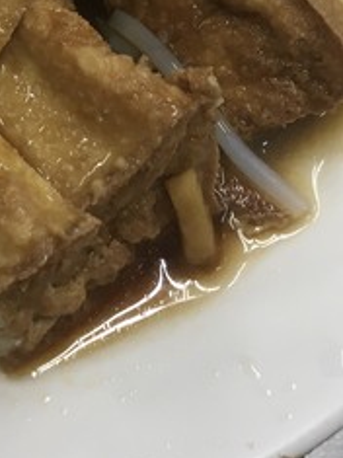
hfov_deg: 16.0
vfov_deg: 20.9
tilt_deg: -63.9
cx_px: -62
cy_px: -51
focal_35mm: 89
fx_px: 1177
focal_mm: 4.15
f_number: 2.2
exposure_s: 1/30
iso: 50
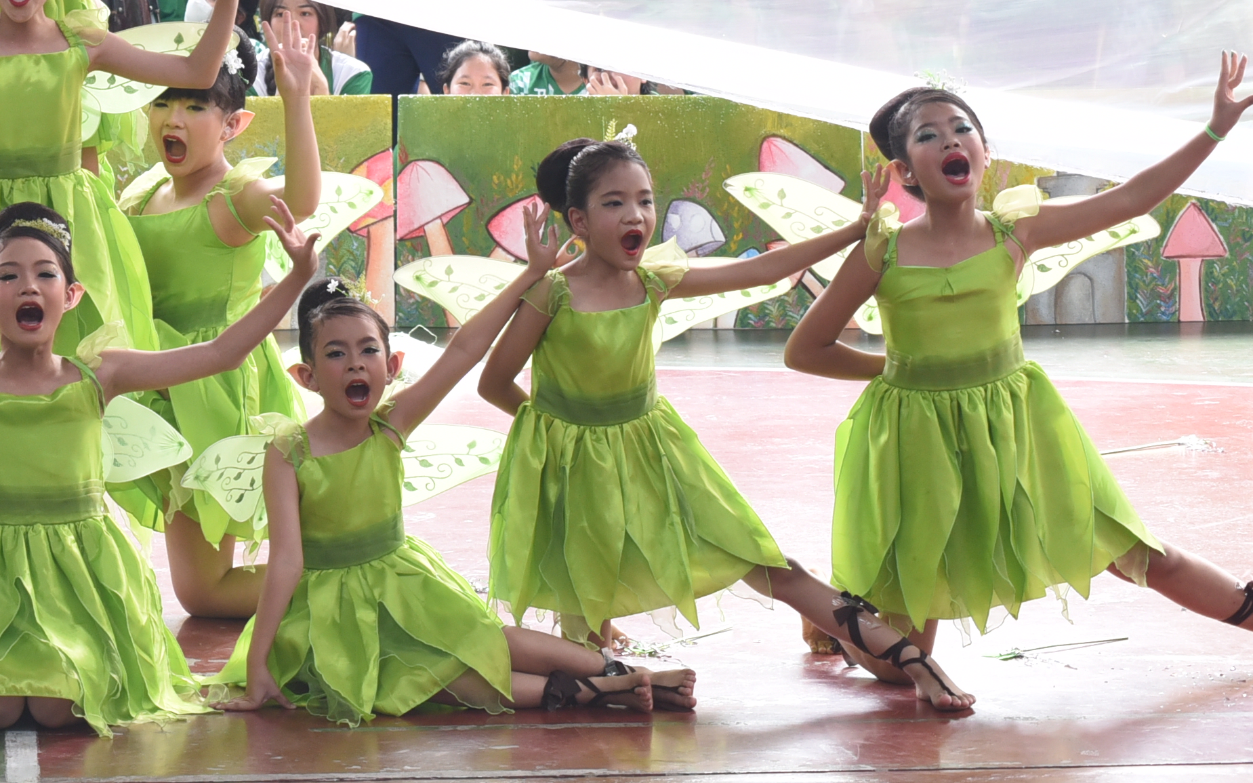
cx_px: 87
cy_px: -62
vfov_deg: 6.6
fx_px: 6794
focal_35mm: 199
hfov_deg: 10.5
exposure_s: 1/80
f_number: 4
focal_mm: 80
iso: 900
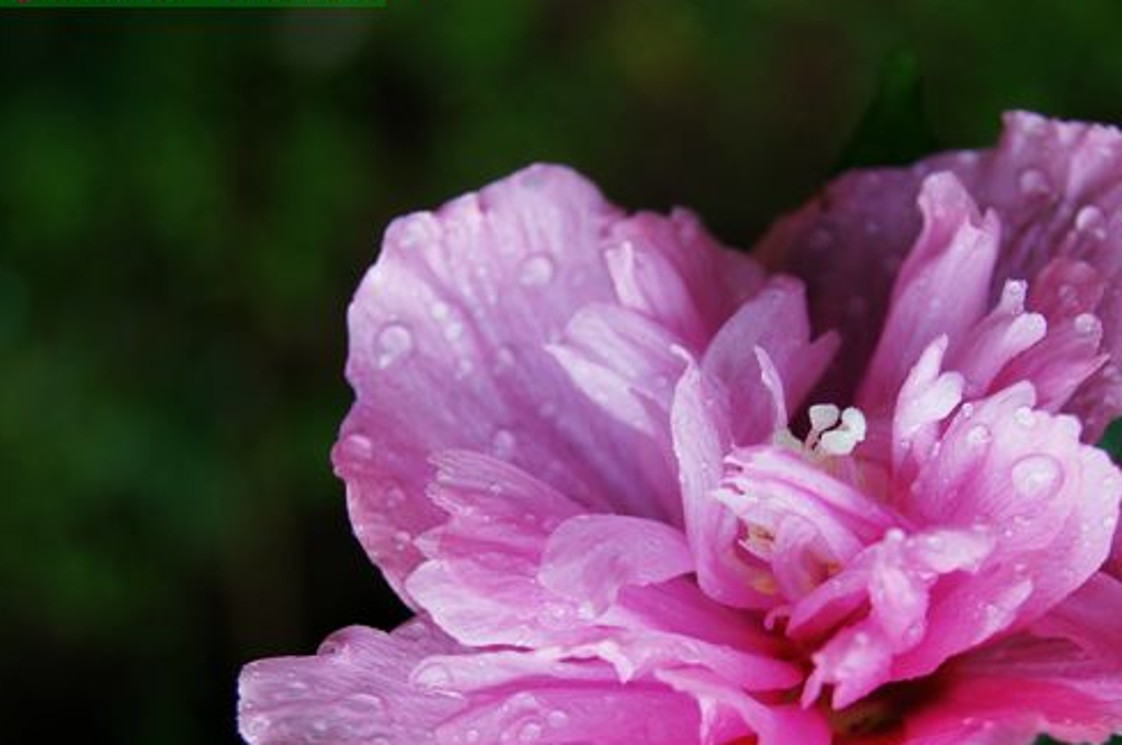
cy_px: 499
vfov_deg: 14.1
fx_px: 3011
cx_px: 714
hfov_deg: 21.1
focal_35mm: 97
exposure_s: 1/80
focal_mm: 45
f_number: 5.6
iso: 200
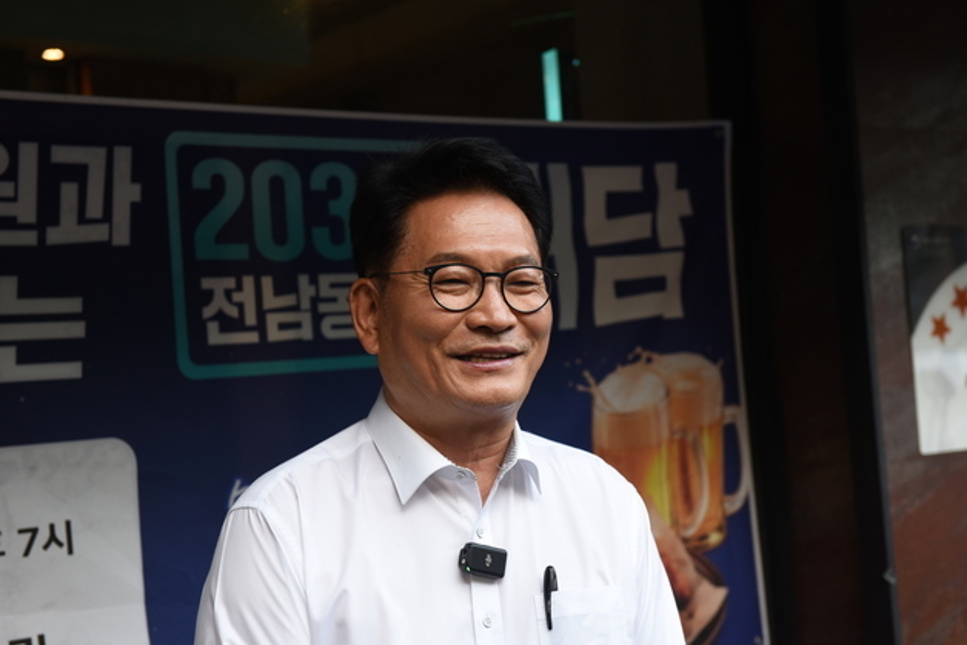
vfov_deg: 22.6
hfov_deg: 33.4
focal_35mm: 60
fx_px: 1612
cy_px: 322
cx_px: 484
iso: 640
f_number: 3.5
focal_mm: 60
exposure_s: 1/160
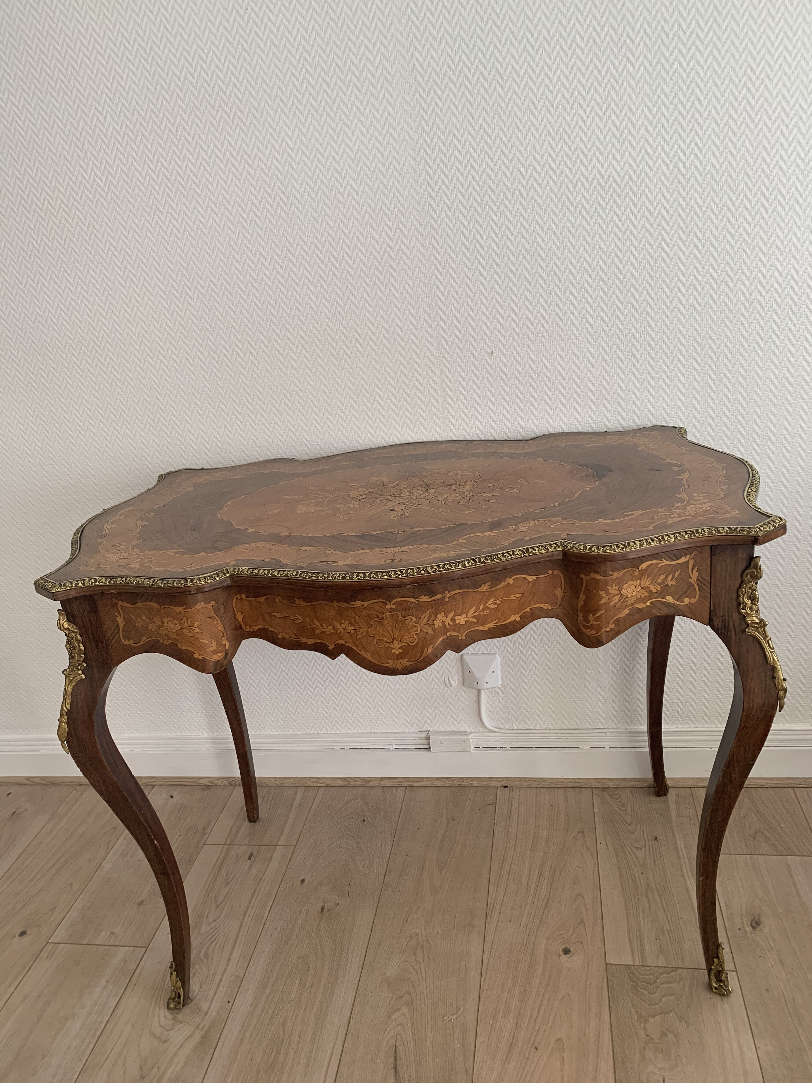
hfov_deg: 53.1
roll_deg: +6.6
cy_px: 542
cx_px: 406
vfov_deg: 67.3
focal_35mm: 26
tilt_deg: -20.2
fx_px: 813
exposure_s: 1/121
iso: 50
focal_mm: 4.25
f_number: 1.8
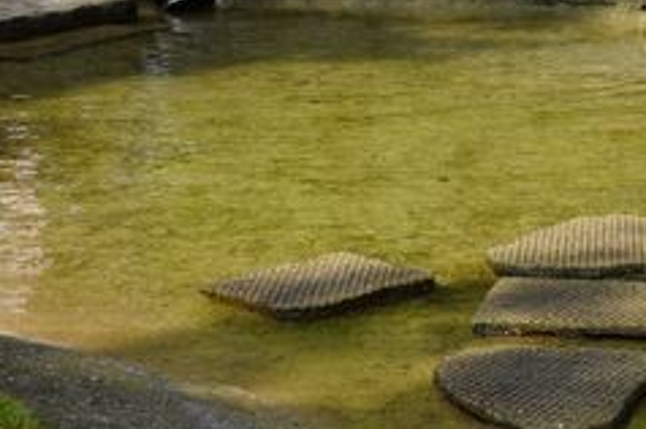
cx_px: 722
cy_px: 291
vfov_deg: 12.9
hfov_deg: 18.5
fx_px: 1900
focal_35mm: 106
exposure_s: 1/125
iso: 100
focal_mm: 28
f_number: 9
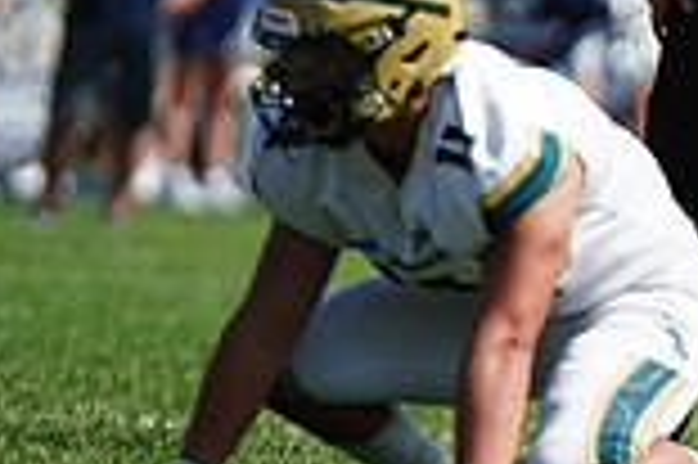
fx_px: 21750
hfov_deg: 1.8
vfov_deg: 1.2
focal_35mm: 1123
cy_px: 20
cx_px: 1130
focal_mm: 300
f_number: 2.8
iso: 400
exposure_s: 1/5000
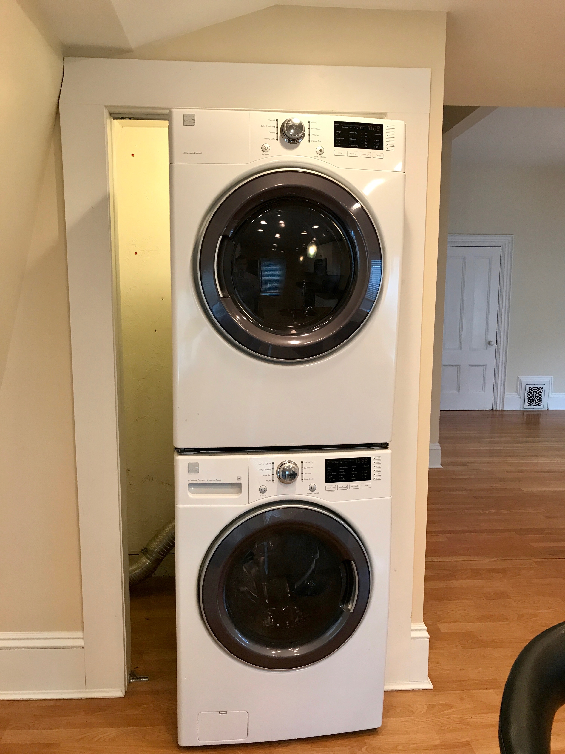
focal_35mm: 28
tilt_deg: -4.6
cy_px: 377
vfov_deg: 63.4
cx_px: 282
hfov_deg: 49.7
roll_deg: -0.2
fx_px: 609
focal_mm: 3.99
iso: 40
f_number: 1.8
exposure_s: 1/24
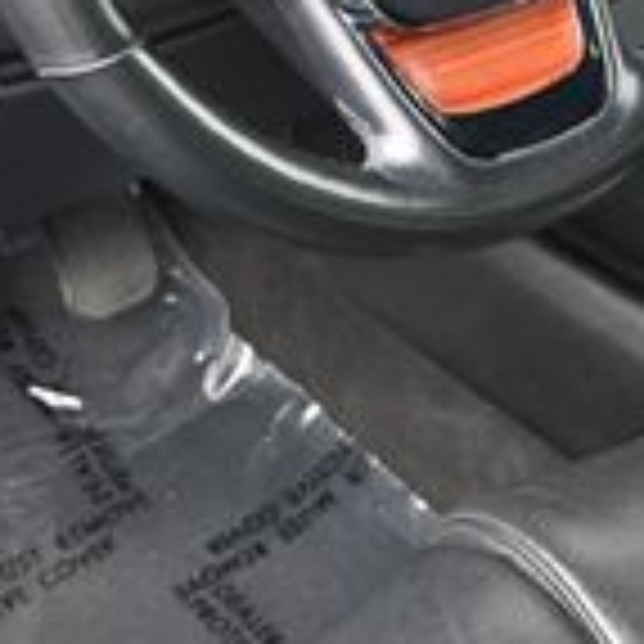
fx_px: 2168
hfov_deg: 16.7
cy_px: -5
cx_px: 549
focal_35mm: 103
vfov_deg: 16.5
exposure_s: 1/125
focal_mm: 18
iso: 720
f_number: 3.5
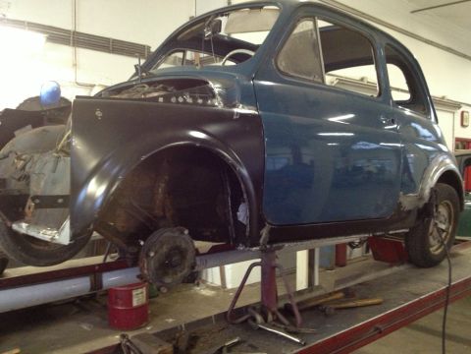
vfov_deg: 40.7
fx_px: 476
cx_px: 236
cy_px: 177
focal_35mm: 35
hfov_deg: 52.6
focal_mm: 4.28
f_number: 2.4
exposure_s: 1/20
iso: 320
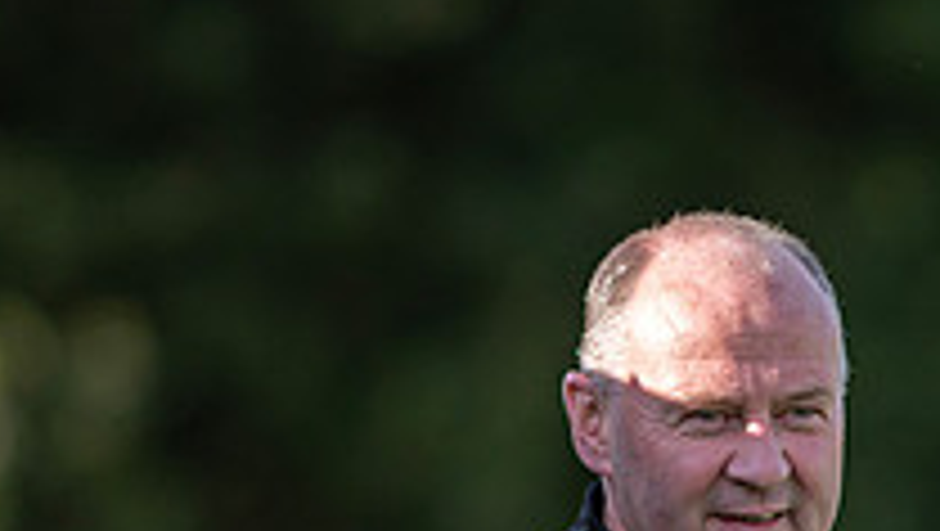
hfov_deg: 1.2
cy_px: 1099
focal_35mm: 1820
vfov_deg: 0.7
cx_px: 864
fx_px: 45404
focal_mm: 300
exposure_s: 1/1600
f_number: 2.8
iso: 220
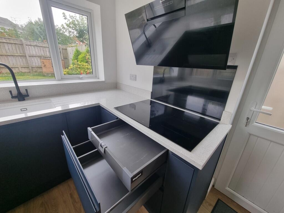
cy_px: 106
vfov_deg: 89.9
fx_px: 107
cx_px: 142
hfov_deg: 106.2
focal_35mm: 13
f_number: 2.2
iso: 80
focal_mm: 2.2
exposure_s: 1/100
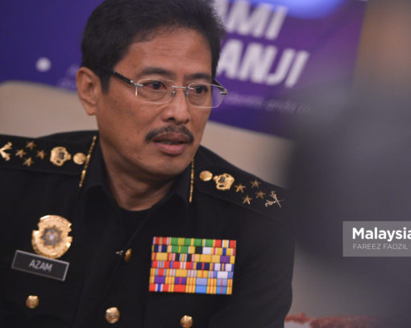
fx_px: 2360
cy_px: 150
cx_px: 267
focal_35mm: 194
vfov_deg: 8.0
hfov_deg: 9.9
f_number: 2.8
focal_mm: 155
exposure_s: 1/160
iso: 1600
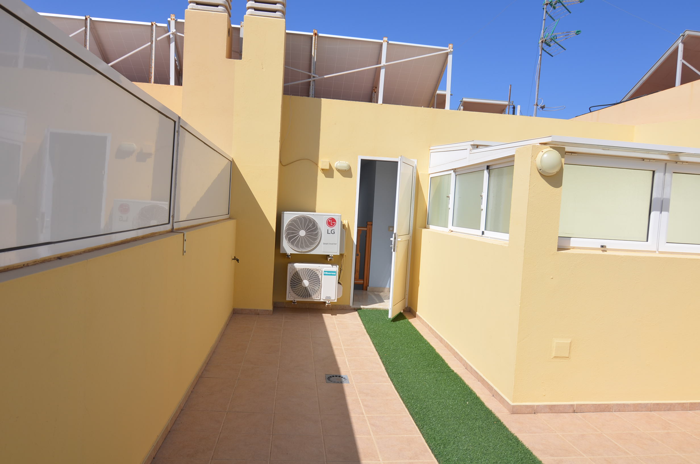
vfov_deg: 52.9
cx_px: 350
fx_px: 466
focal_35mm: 24
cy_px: 232
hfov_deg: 73.9
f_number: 9
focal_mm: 16
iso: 100
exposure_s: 1/320
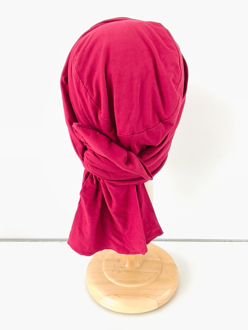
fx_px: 219
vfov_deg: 73.9
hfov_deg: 58.9
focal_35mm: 23
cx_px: 124
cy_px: 165
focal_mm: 1.65
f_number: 2.2
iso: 50
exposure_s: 1/50
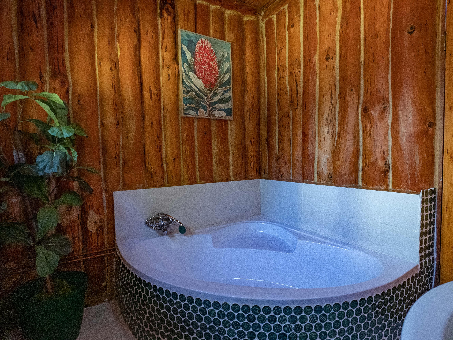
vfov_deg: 71.6
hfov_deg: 87.7
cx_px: 226
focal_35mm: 18
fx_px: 236
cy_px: 170
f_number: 5
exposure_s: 1/80
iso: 1600
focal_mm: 9
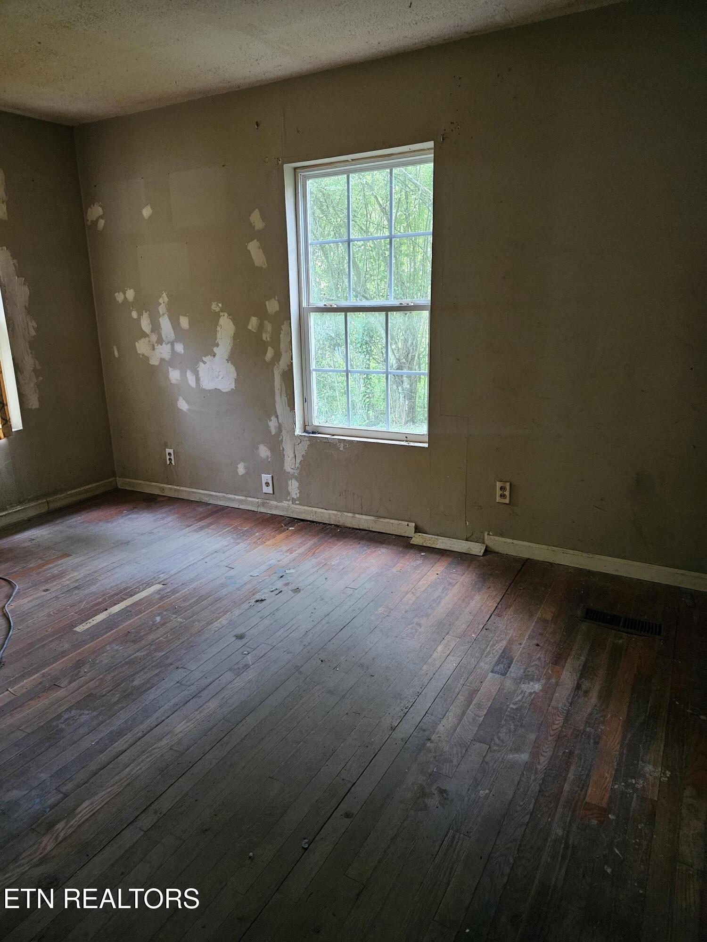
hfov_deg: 58.9
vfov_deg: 73.9
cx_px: 354
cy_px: 471
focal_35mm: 23
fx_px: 626
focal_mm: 5.4
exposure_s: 1/40
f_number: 1.8
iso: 640
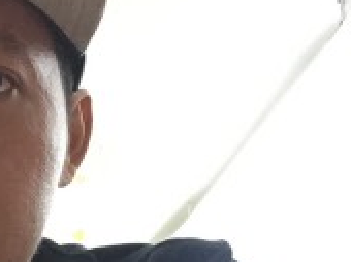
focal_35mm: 82
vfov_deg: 17.8
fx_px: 830
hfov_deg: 22.8
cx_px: -8
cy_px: 205
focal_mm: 2.65
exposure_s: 1/33
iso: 250
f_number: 2.2
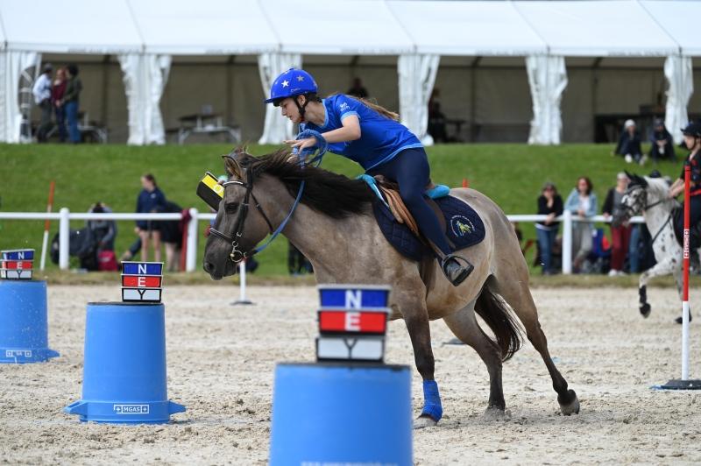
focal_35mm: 180
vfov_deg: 7.6
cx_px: 350
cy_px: 233
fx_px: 3502
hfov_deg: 11.4
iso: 320
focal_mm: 180
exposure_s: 1/1250
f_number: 5.6
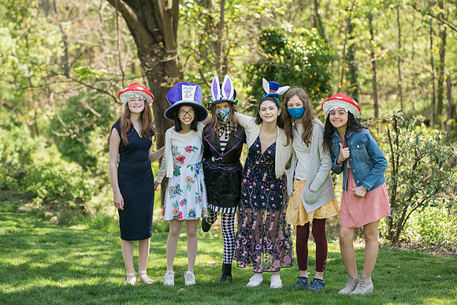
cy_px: 152
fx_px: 1105
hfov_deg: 23.4
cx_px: 228
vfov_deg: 15.7
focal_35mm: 87
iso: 100
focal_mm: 87
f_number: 3.2
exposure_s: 1/320
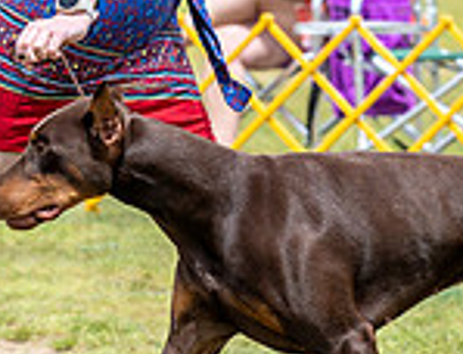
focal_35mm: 533
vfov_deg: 2.8
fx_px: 7181
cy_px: 25
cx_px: 65
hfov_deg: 3.7
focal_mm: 111
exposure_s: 1/640
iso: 100
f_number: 4.5
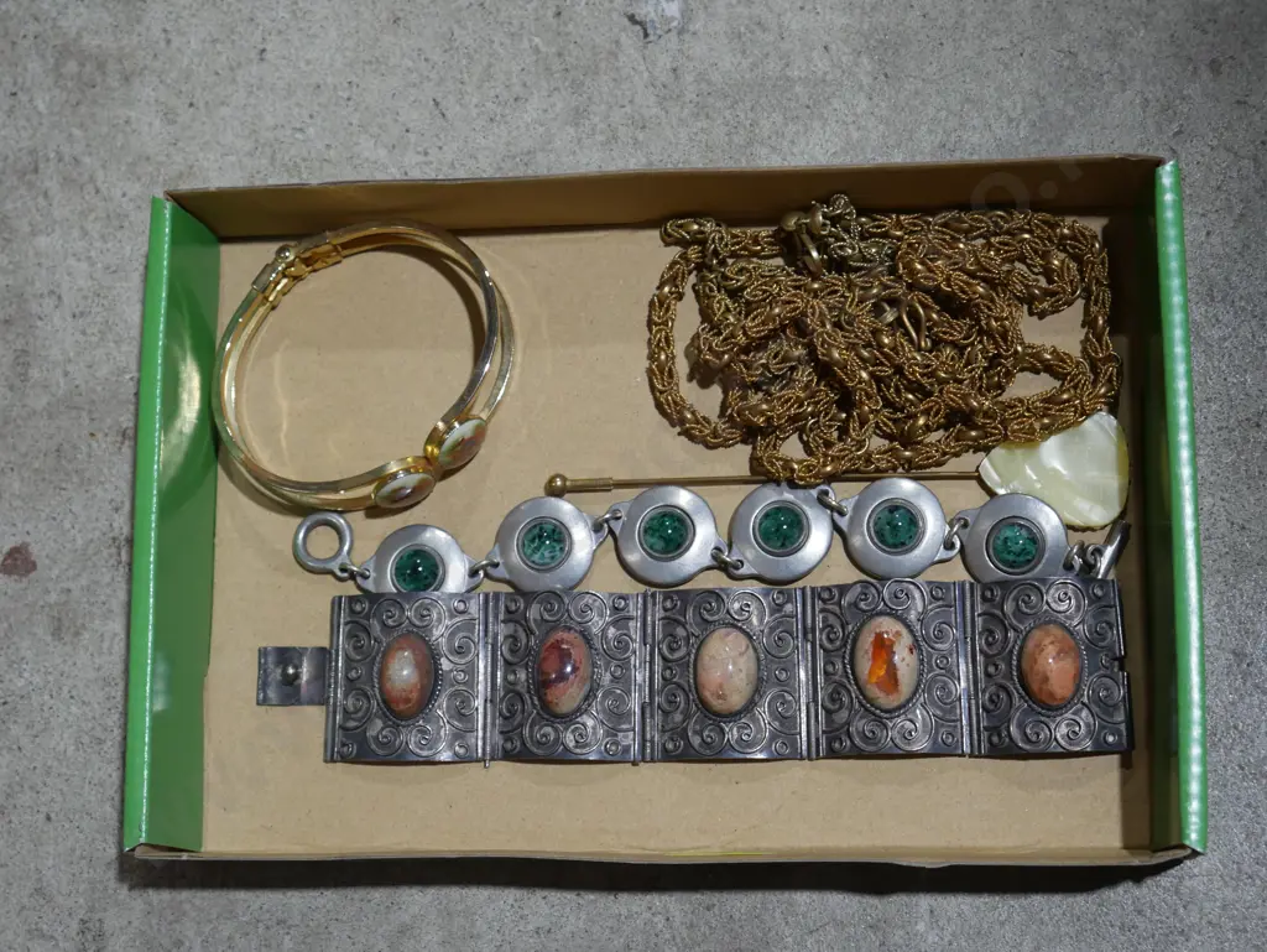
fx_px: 2417
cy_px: 476
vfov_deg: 22.3
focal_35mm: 66
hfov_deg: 29.4
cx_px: 634
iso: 640
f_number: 5.4
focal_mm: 33
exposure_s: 1/80
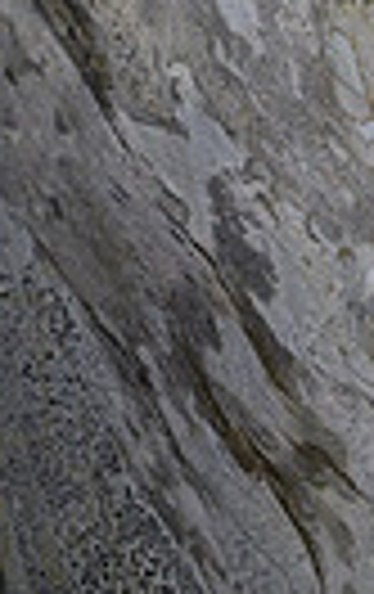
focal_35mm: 2083
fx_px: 33823
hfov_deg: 0.6
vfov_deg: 1.0
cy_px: -396
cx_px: 480
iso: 1800
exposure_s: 1/640
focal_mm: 400
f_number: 2.8
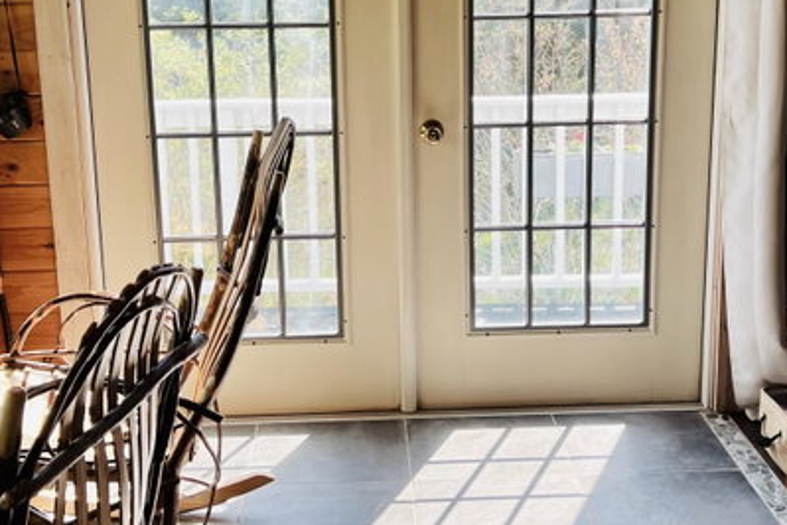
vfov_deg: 25.8
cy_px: 166
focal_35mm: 52
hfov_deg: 38.2
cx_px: 379
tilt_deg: -11.3
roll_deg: +1.7
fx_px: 1137
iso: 50
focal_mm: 5.7
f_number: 1.5
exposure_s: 1/482
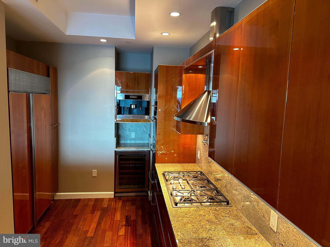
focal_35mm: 24
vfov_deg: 56.8
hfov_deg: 71.6
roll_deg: -1.5
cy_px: 124
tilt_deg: -7.5
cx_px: 165
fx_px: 229
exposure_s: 1/60
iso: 320
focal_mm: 6.86
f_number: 1.78
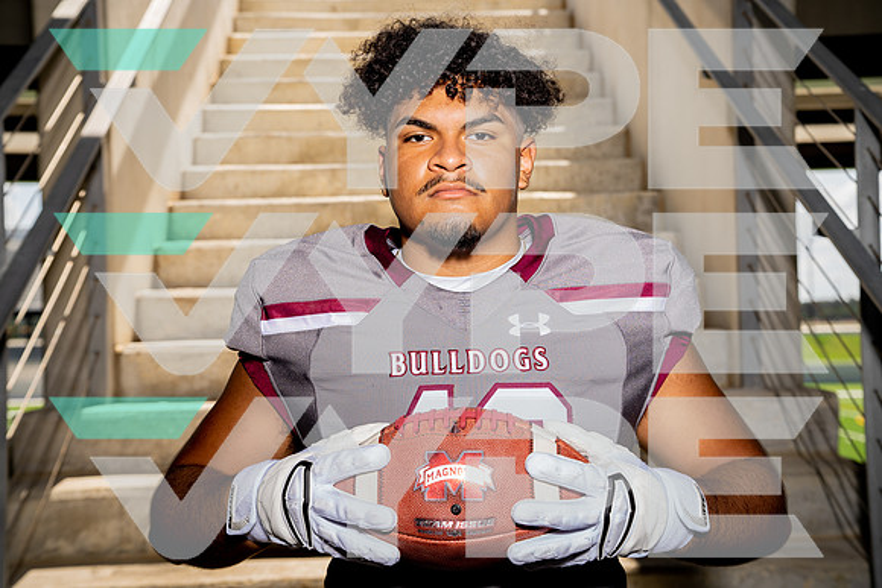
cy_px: 294
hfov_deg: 41.1
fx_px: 1176
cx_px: 441
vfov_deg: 28.1
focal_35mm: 48
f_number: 5
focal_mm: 48
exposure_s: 1/250
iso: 100
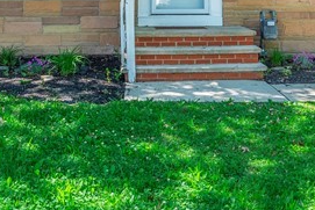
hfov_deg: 28.0
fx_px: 630
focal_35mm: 72
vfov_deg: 18.3
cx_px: 117
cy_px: -17
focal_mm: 18
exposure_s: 1/160
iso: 200
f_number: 8
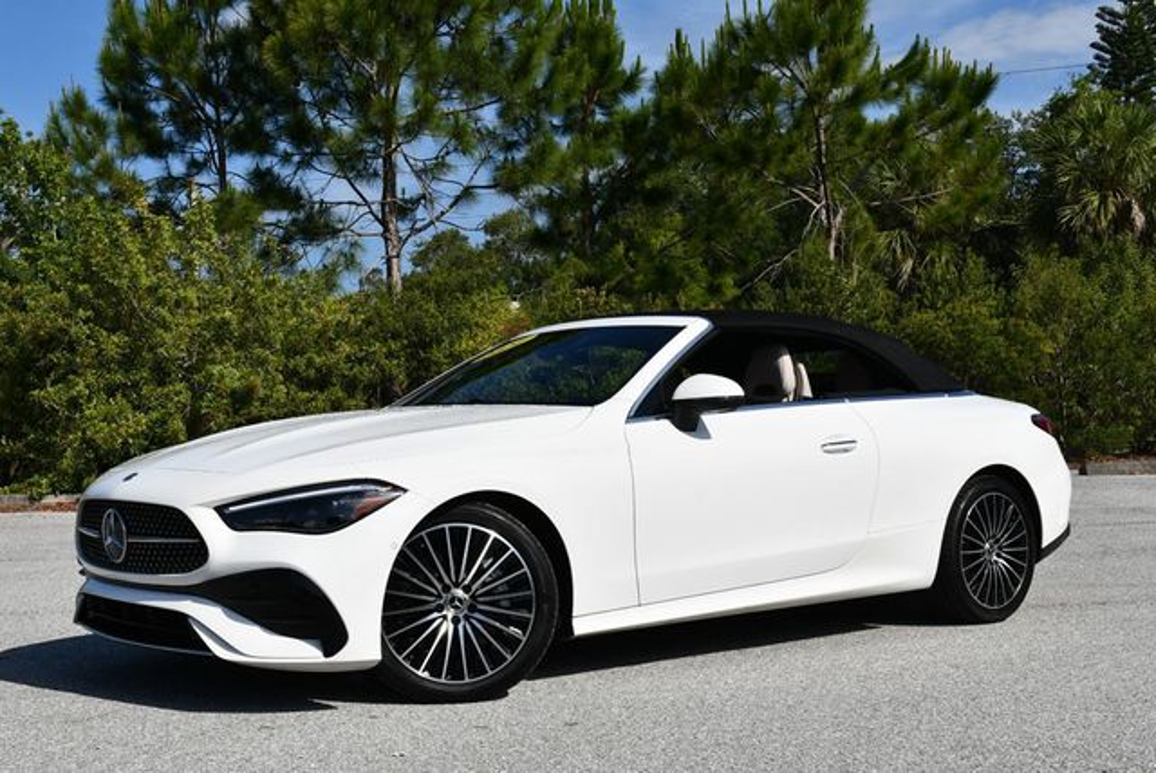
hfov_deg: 41.1
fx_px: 1543
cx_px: 578
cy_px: 386
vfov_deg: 28.1
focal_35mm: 48
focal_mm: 24
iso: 100
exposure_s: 1/400
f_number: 10
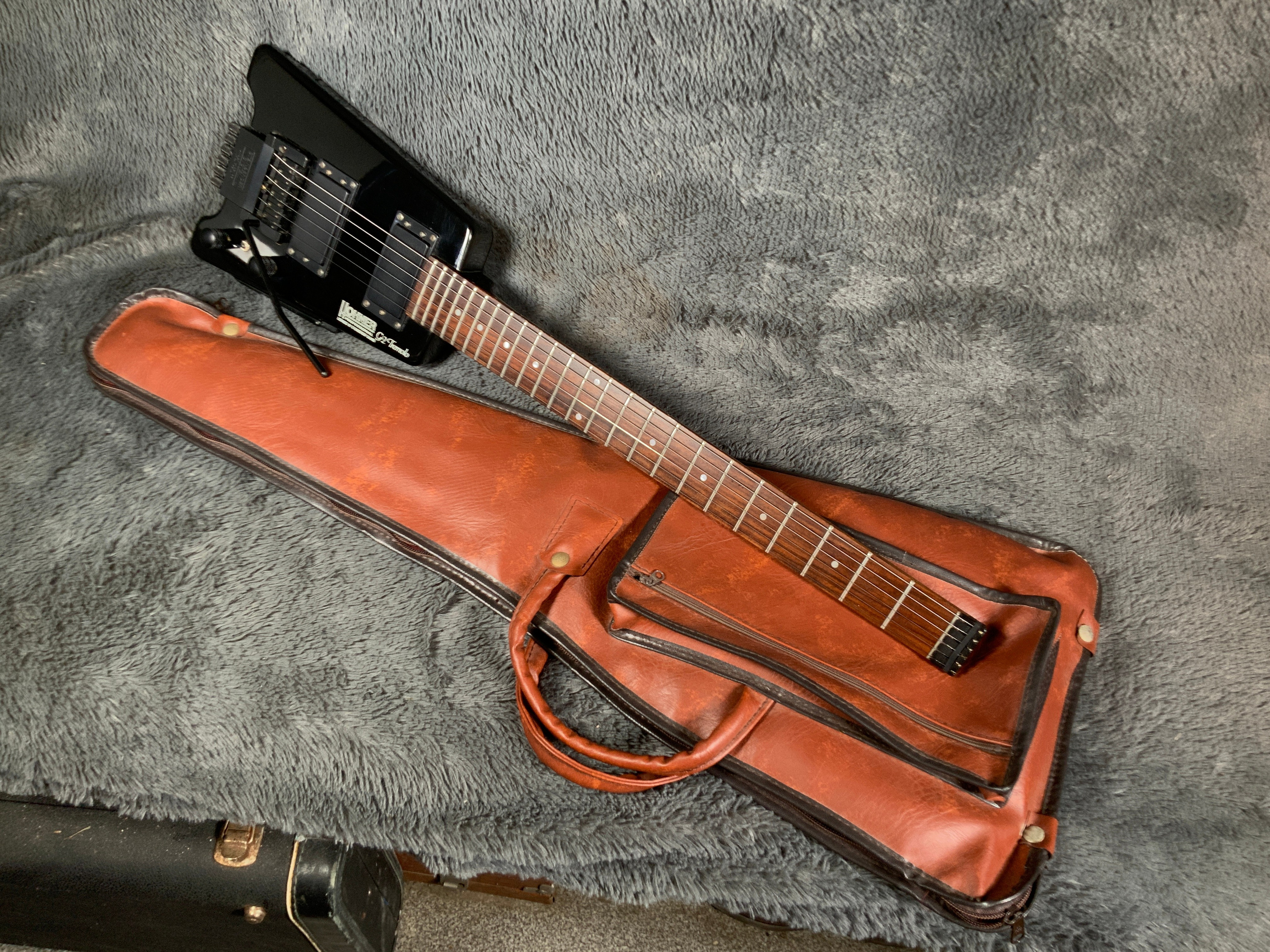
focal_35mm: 29
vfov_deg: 48.2
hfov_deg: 61.7
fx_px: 1064
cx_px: 635
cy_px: 476
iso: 50
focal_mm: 3
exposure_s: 1/78
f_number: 1.8
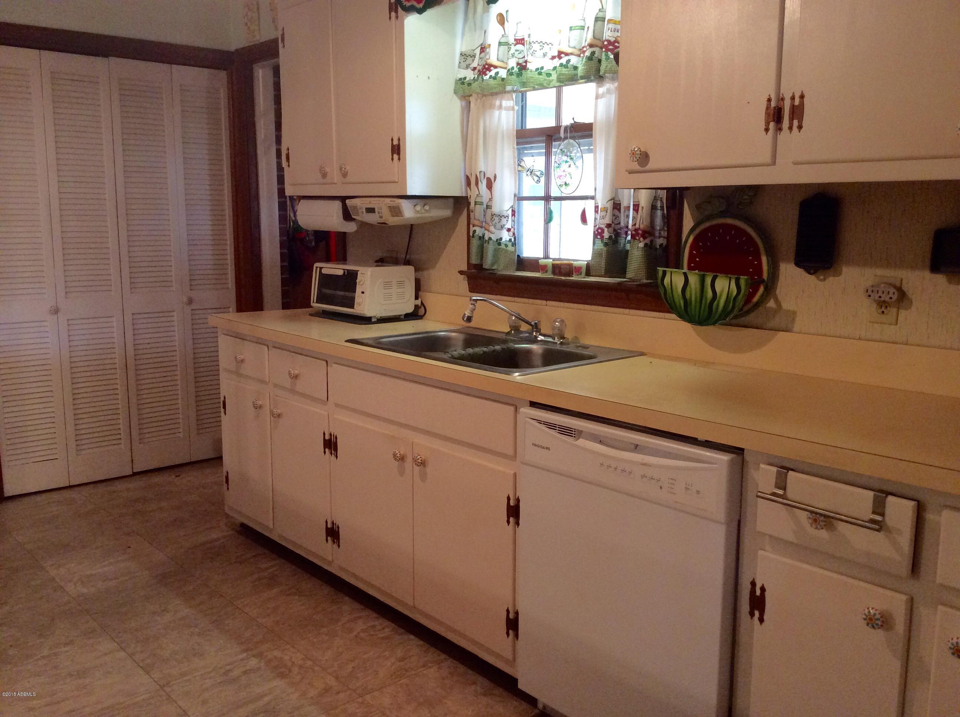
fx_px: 886
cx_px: 480
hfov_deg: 56.9
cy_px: 358
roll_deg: +1.2
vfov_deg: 44.1
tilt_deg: -10.9
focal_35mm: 32
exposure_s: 1/24
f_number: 2.4
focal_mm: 3.3
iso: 125
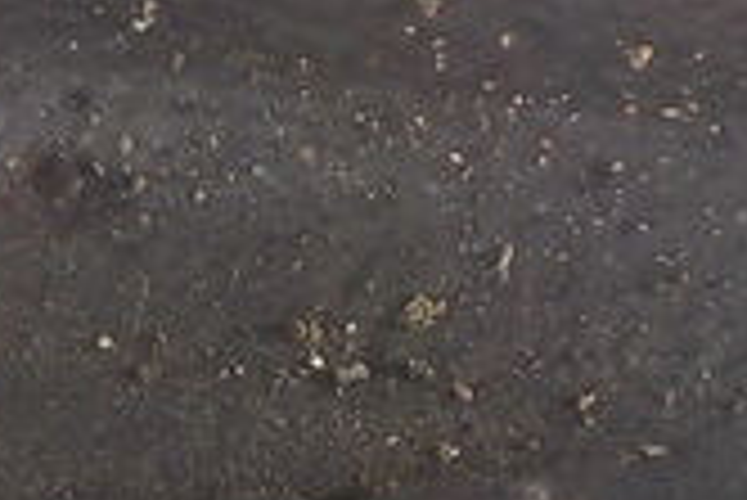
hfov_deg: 15.1
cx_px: -536
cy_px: 450
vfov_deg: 11.4
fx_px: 2492
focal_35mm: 120
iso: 400
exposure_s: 1/30
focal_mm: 4.1
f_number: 3.3
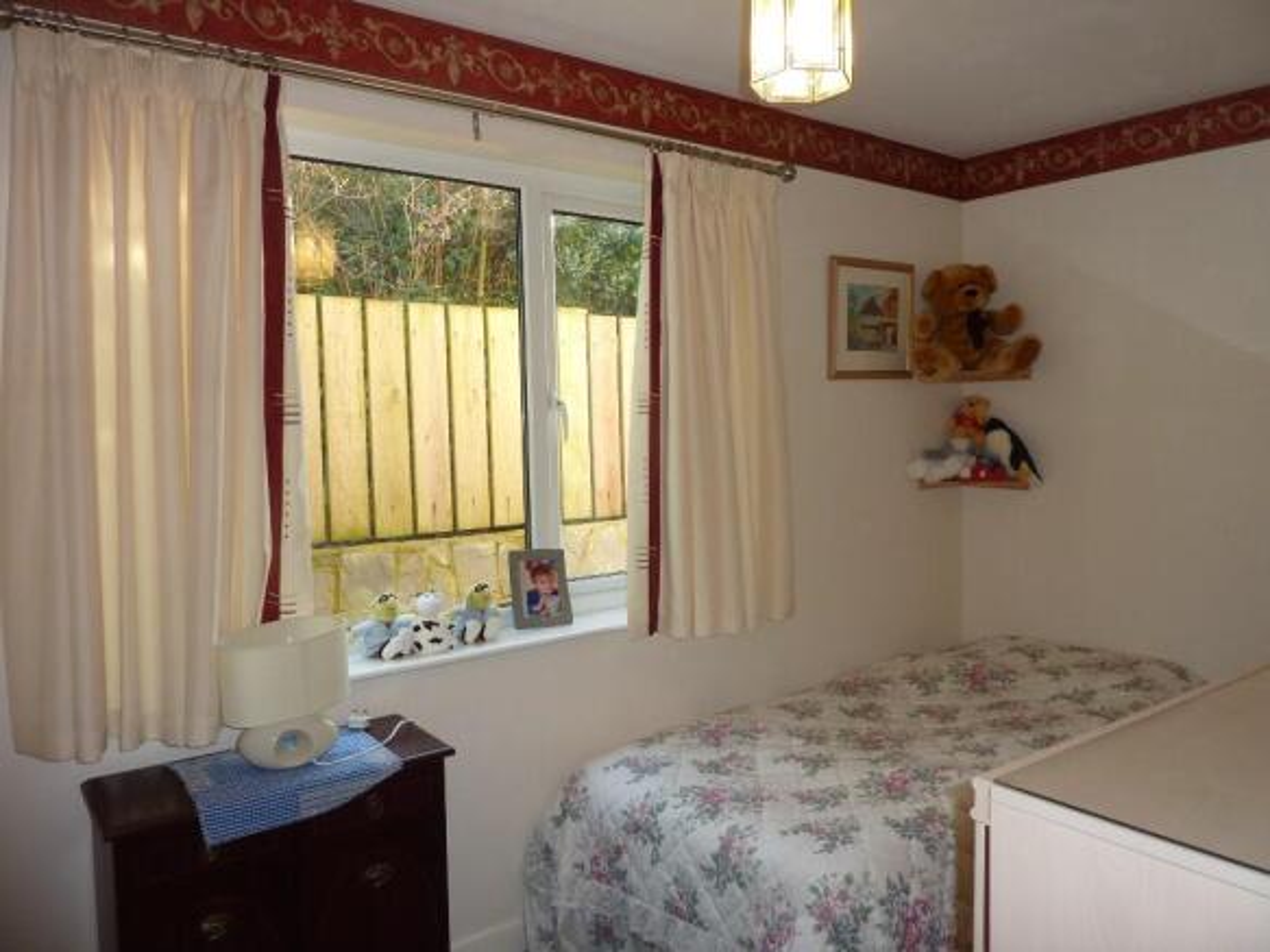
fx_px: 917
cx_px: 635
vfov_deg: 54.9
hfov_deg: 69.4
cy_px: 476
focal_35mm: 25
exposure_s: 1/30
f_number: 3.3
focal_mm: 4.1
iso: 100
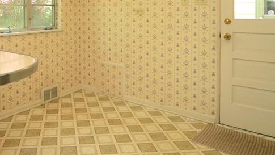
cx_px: 82
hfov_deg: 60.4
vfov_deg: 35.2
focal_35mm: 31
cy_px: 11
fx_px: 226
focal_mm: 12
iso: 800
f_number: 5.6
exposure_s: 1/160
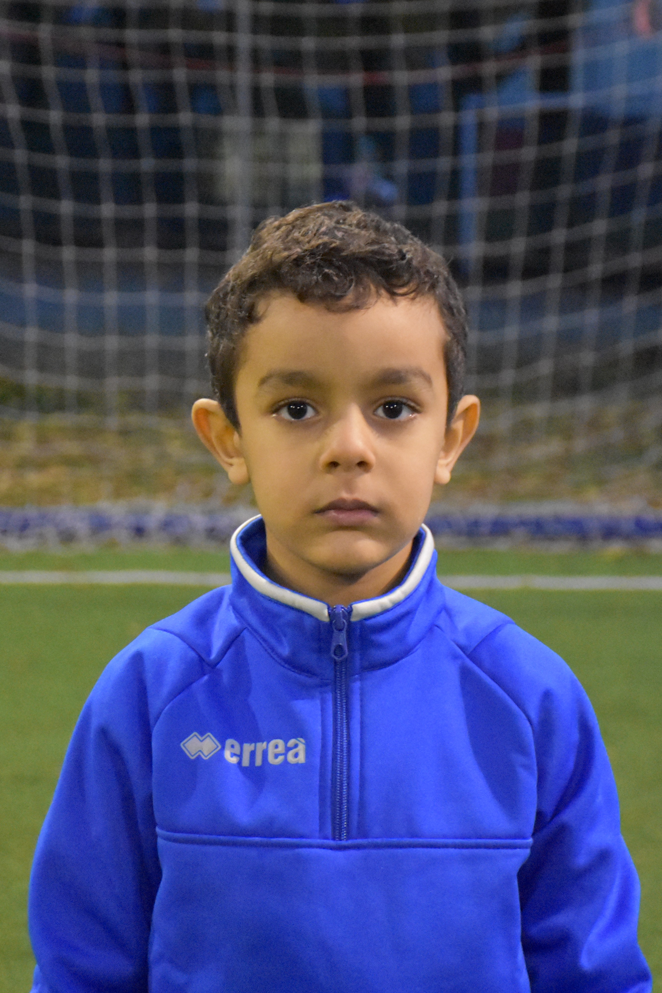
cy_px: 496
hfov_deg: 16.3
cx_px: 331
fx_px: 2317
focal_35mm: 84
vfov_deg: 24.2
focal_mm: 56
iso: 12800
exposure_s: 1/100
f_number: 4.8
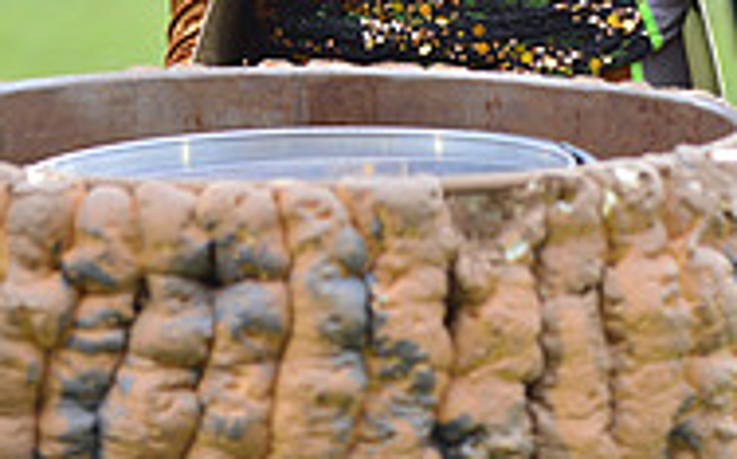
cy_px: -396
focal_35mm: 329
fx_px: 6600
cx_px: 382
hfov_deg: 6.4
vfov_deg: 3.9
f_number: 5.6
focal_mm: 135
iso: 640
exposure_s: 1/320
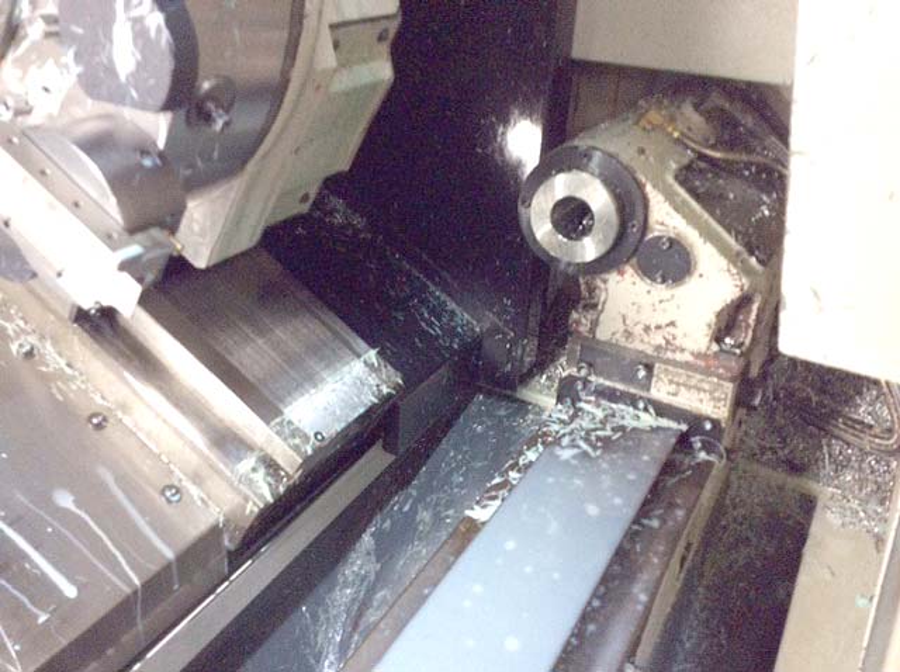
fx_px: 831
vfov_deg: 44.1
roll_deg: -4.6
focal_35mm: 32
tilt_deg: -31.1
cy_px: 336
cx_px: 450
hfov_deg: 56.9
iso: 250
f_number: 2.4
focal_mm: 3.3
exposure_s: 1/17
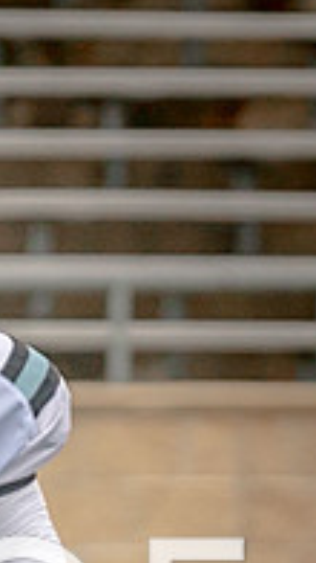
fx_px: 27337
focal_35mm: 1832
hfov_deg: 0.7
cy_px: 618
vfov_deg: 1.2
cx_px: 585
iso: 400
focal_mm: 200
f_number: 2.8
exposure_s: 1/2000
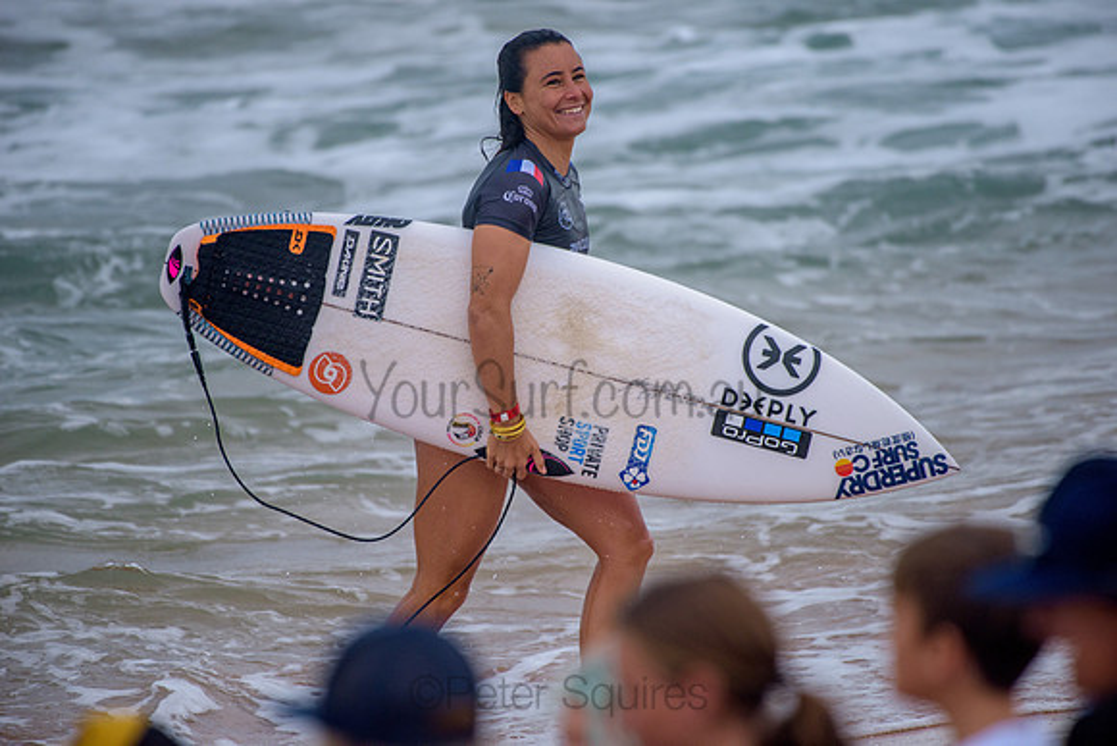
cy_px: 373
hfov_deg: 4.1
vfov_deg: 2.8
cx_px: 558
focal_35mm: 500
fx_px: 15520
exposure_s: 1/2000
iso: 500
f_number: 5.6
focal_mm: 500
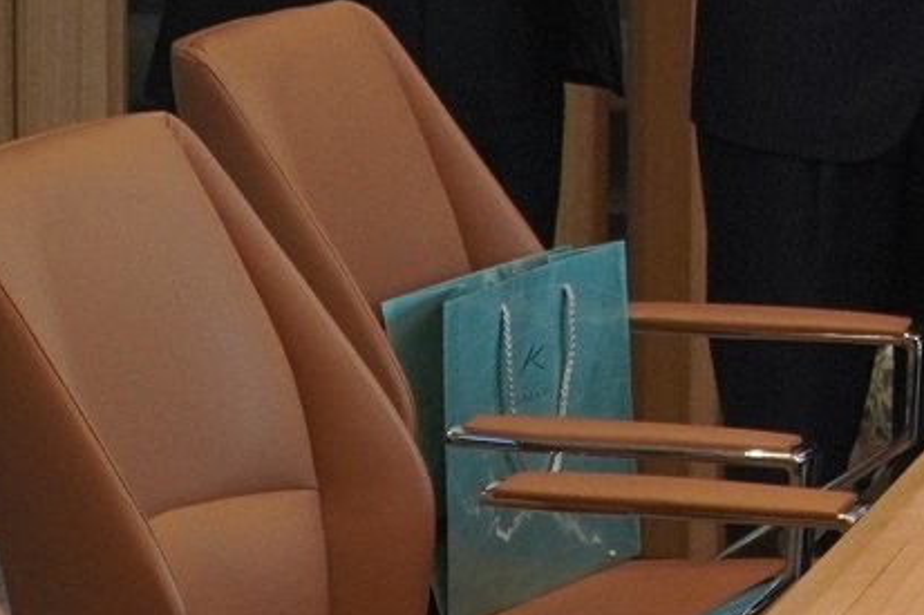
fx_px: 4849
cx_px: 2069
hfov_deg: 9.8
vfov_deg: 7.1
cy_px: -502
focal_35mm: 189
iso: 640
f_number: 4
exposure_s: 1/160
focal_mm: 26
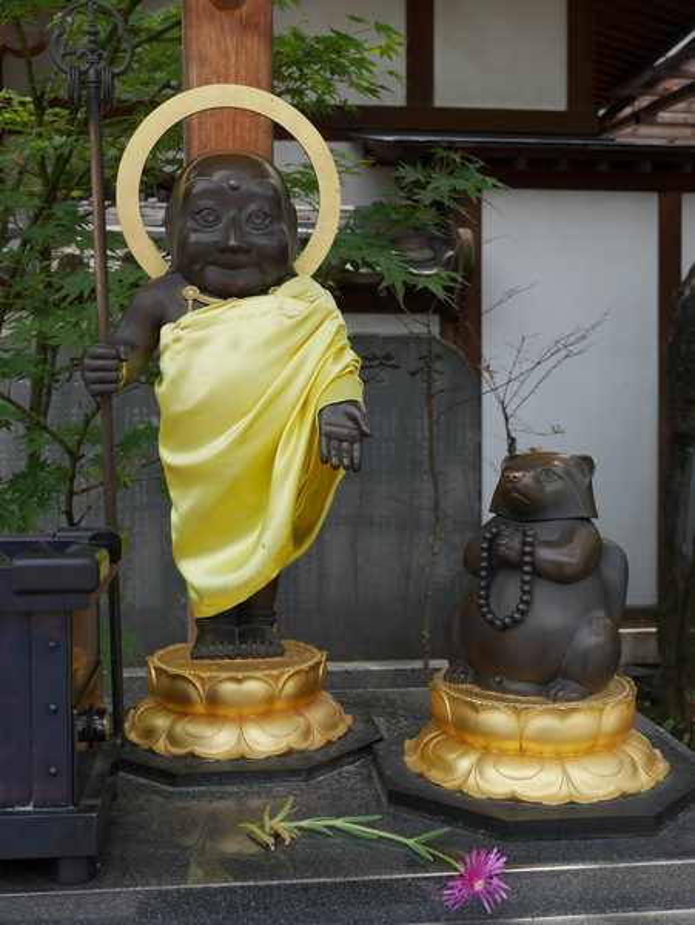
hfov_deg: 36.0
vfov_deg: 46.8
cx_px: 348
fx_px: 1069
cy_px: 462
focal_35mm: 40
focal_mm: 20
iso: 200
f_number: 7.1
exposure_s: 1/200
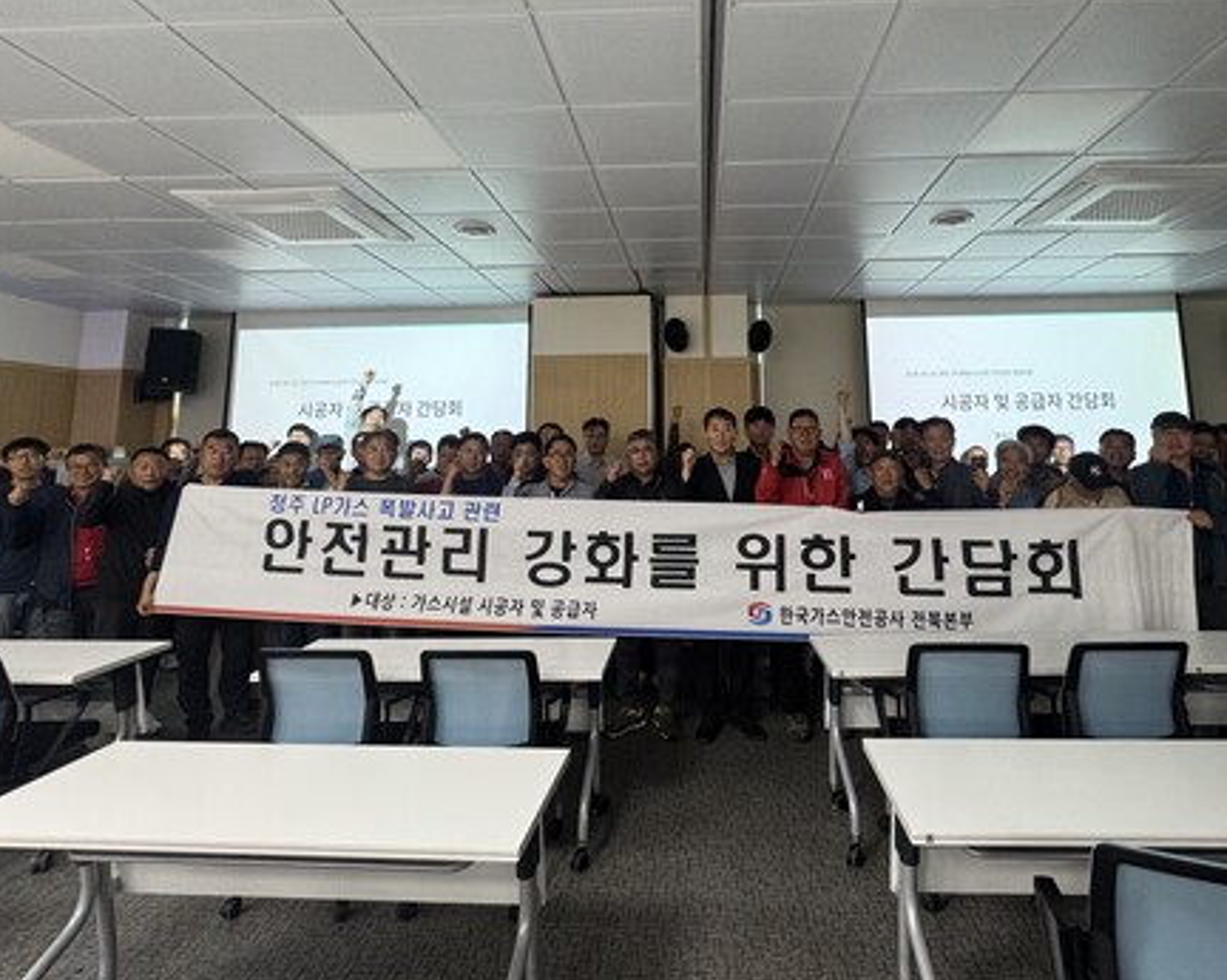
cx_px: 682
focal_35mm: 19
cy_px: 355
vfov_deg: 69.4
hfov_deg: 83.0
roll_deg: +0.8
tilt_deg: +7.2
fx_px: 690
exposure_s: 1/70
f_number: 2.2
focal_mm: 2.22
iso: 160
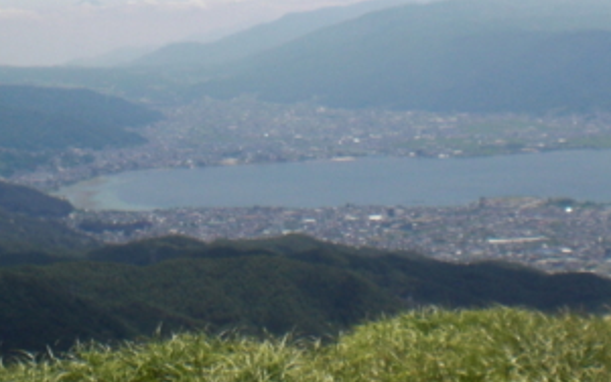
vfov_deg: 12.2
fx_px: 1781
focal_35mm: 107
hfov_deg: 19.4
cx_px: 380
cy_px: 57
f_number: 5.6
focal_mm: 6.3
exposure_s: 1/500
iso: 64
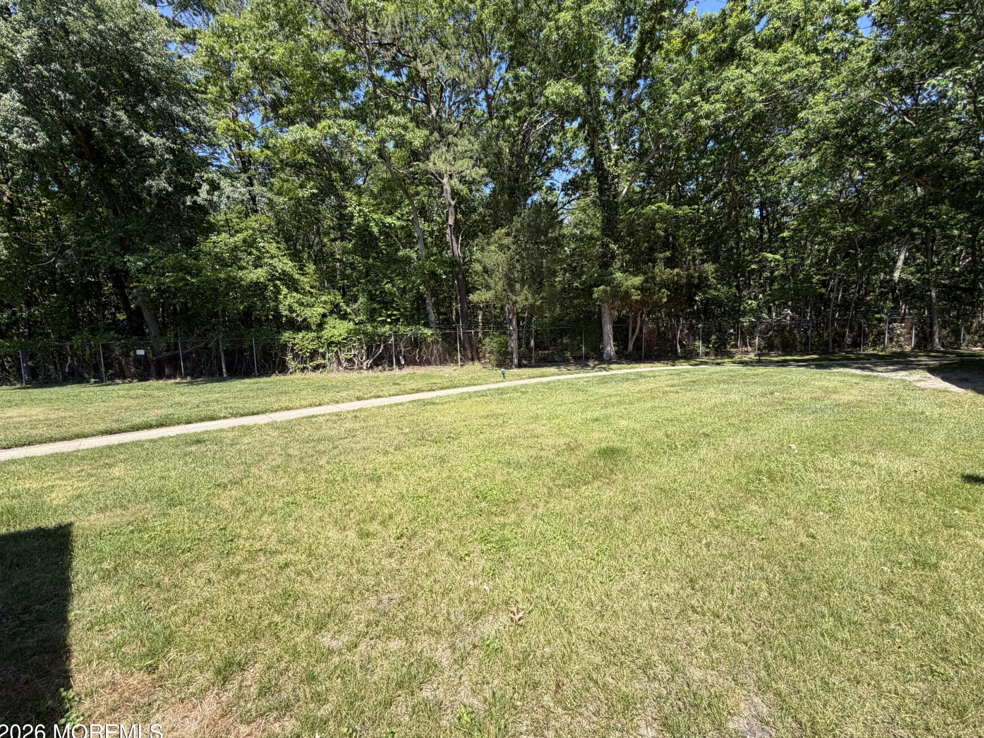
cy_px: 374
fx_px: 426
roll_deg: +0.9
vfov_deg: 81.7
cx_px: 506
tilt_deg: -5.7
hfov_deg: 98.1
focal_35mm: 15
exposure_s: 1/717
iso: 40
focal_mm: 2.22
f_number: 2.2
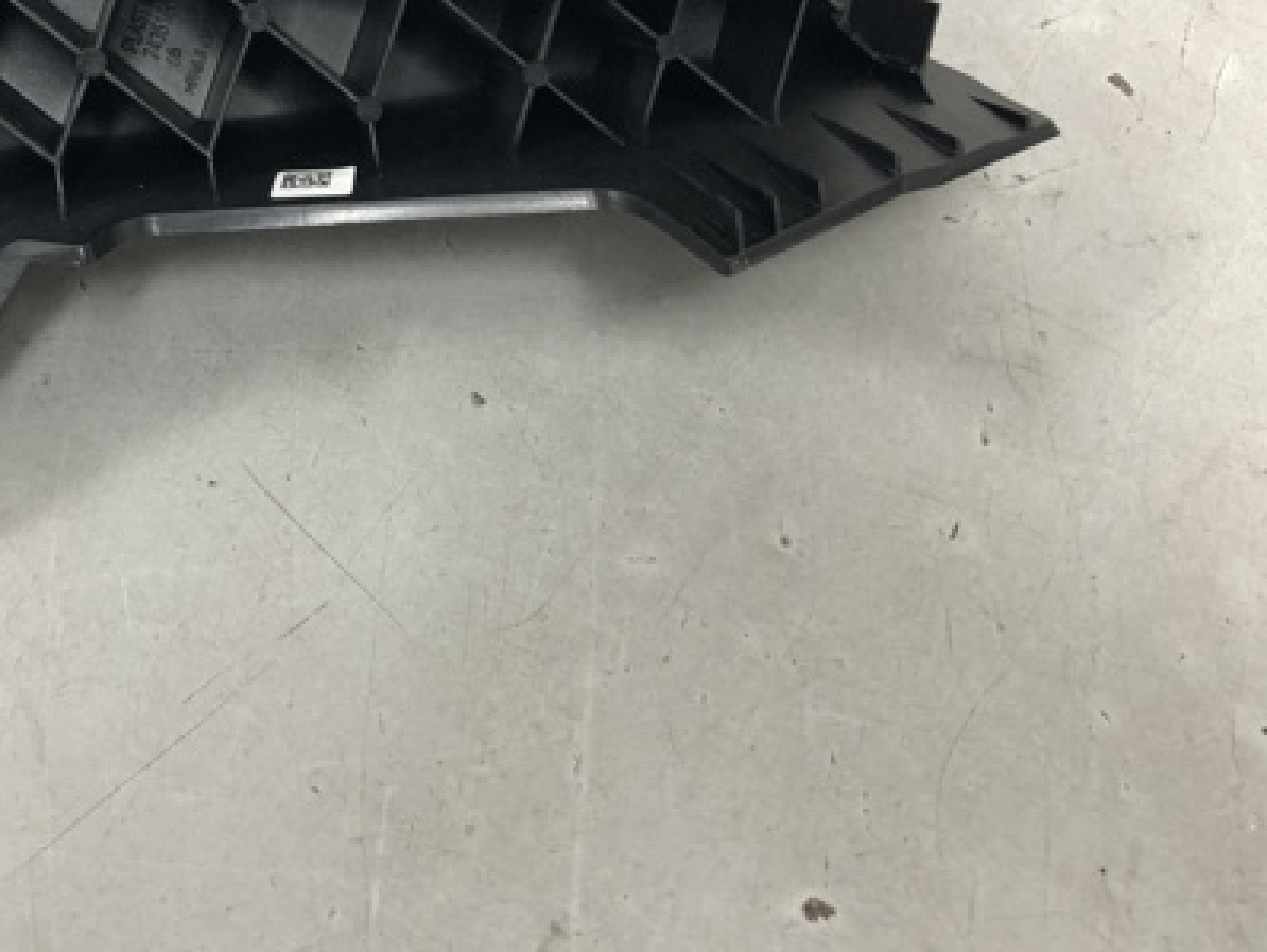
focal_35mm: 45
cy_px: 201
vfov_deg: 31.4
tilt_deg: -61.7
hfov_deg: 40.7
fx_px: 1648
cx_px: 302
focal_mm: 4
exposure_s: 1/20
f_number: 1.8
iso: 40
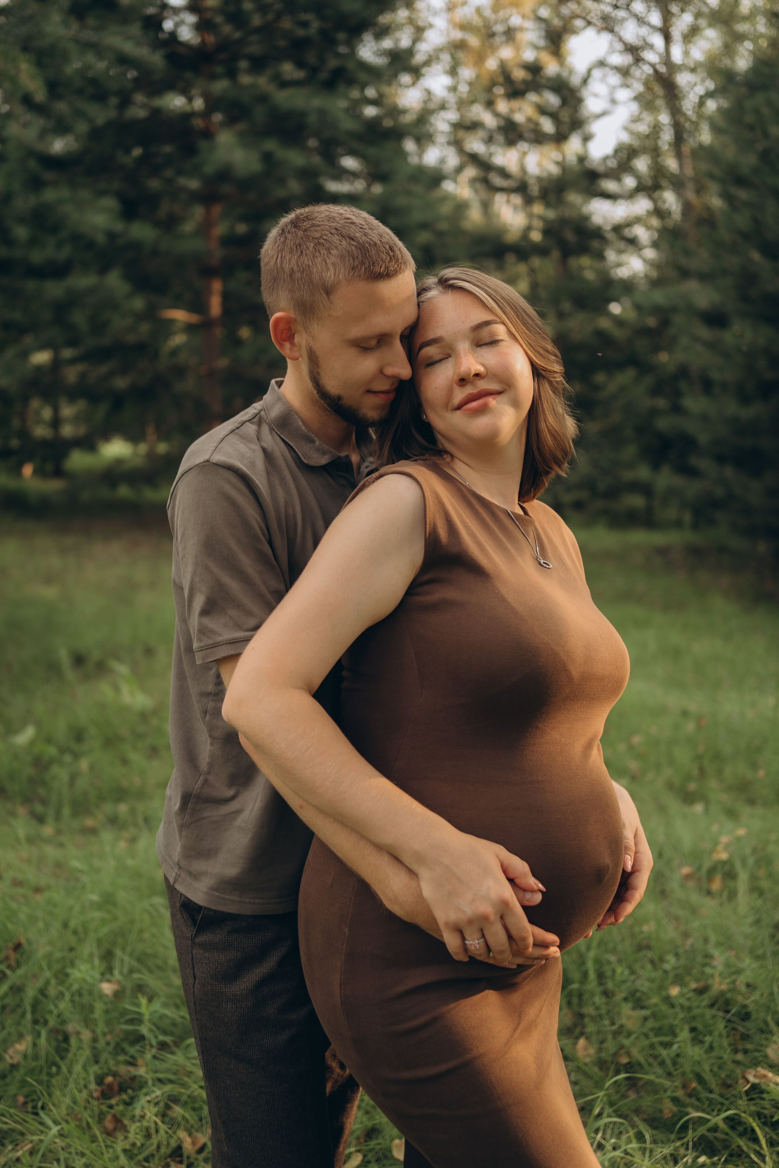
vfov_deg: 54.4
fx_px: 1136
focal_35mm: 35
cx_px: 390
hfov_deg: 37.9
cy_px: 584
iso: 125
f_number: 2.5
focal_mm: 35
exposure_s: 1/125
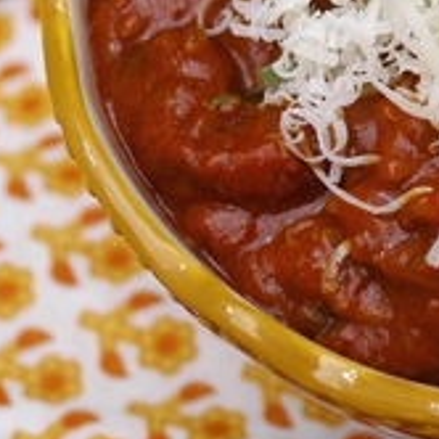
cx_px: 620
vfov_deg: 11.3
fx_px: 2195
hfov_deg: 11.1
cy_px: -25
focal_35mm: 153
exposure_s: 1/320
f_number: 2.8
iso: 100
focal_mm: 25
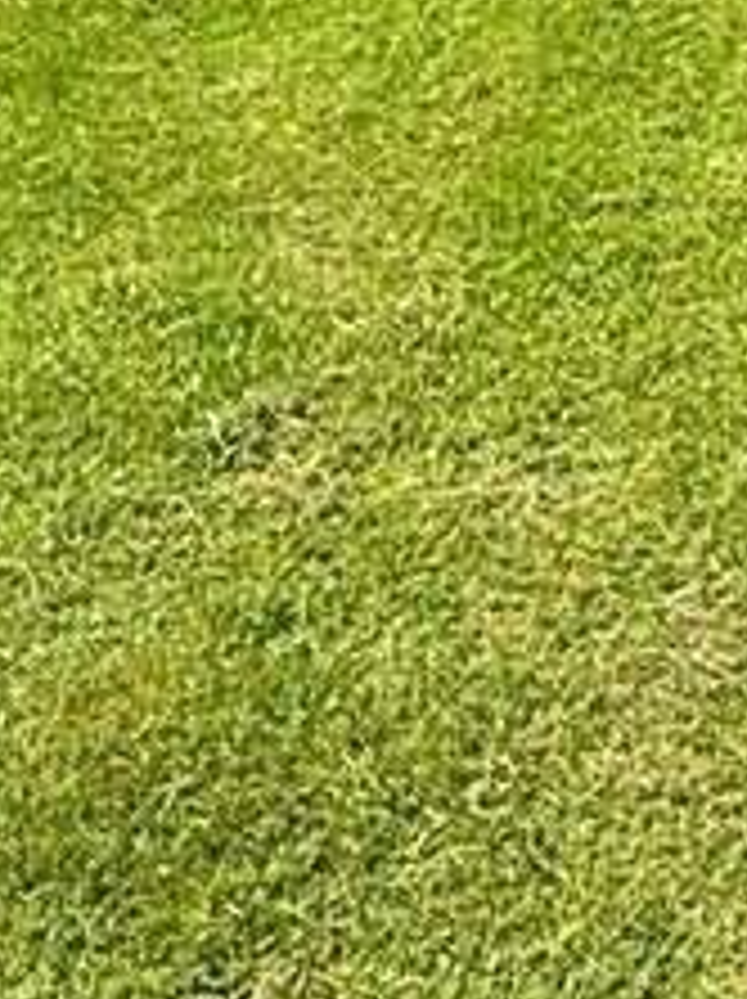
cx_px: 1210
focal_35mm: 101
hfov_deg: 13.5
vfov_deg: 16.1
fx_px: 2912
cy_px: -864
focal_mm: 2.22
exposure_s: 1/3125
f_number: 2.2
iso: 50
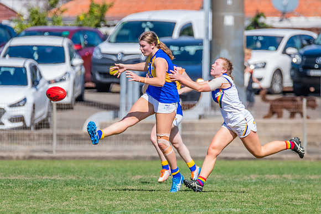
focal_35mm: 924
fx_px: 8242
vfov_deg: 1.5
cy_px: 126
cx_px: 159
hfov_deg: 2.2
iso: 800
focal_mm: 600
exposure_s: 1/1600
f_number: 9
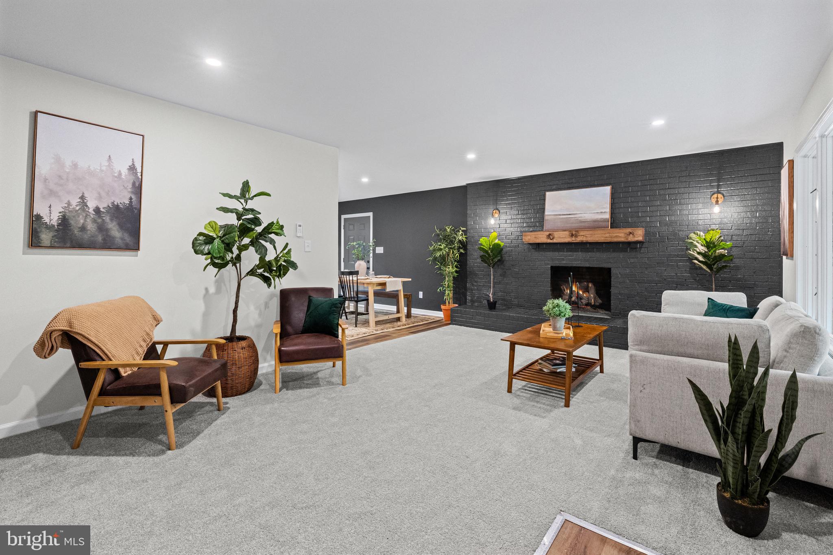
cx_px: 416
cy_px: 278
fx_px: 370
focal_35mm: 16
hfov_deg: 96.8
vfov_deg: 73.7
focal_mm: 16
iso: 2000
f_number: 7.1
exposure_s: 1/15
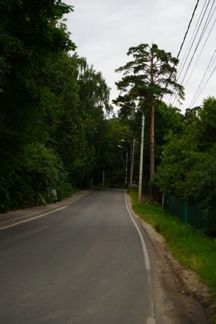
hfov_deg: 23.4
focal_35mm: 58
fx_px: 522
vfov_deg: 34.5
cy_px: 162
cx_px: 108
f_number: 8
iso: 100
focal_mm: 58
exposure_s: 1/100
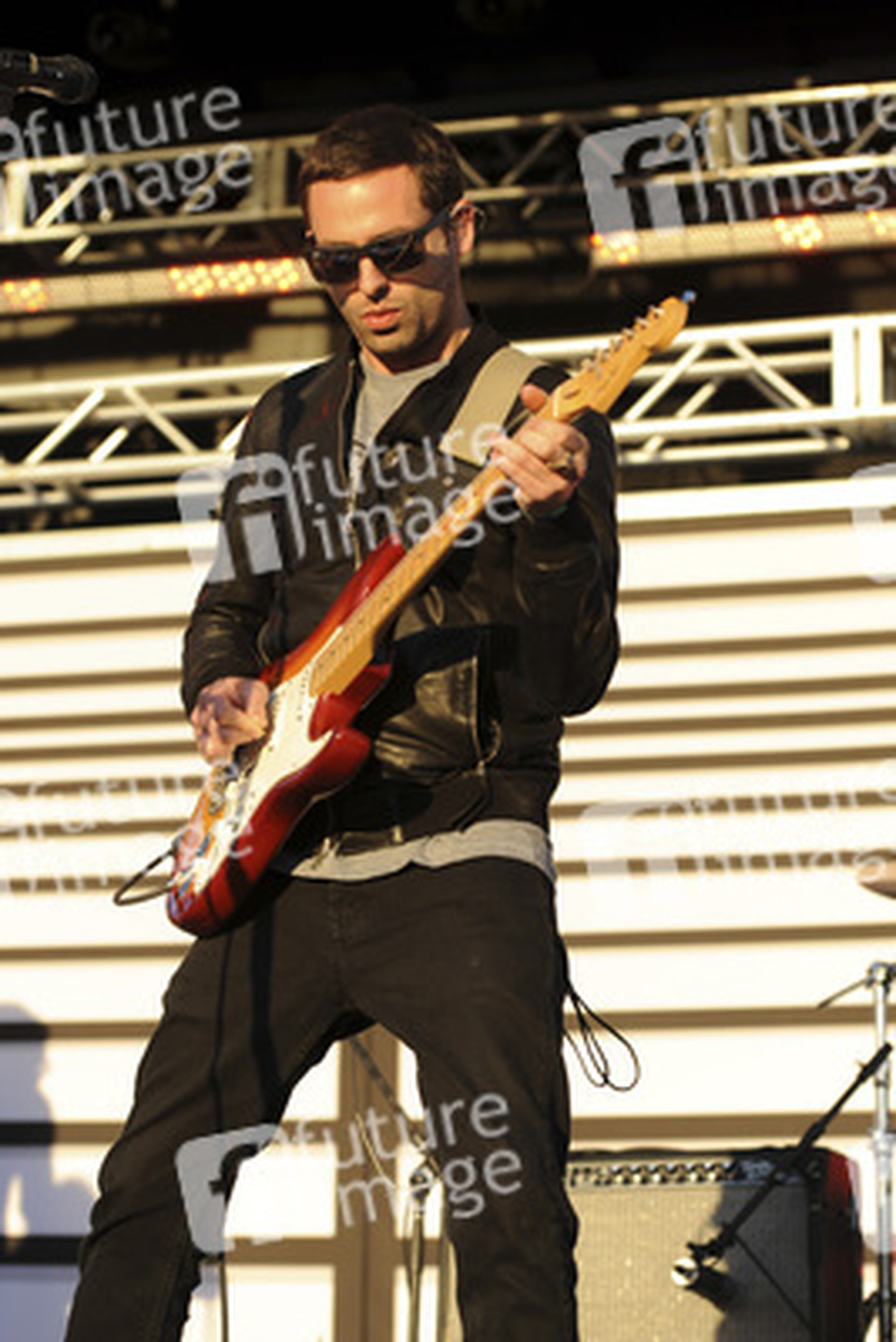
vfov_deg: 28.8
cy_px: 671
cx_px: 448
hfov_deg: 19.5
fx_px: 2611
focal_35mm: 70
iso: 200
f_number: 4
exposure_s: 1/500
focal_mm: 70
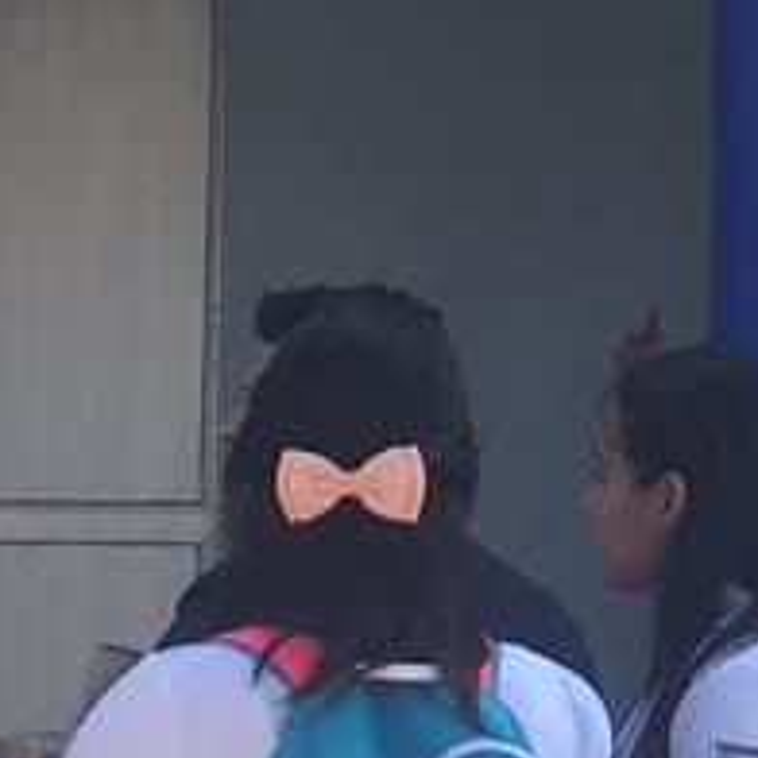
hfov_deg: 8.0
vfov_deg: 8.2
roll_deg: +0.1
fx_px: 5277
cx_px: 1346
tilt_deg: +4.5
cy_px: -58
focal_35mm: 213
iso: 32
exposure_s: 1/507
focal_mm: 4.15
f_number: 2.2
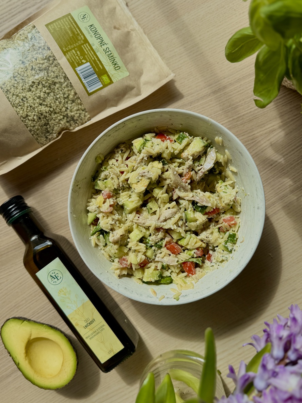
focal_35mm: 24
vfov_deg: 71.6
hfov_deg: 56.8
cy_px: 202
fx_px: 279
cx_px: 151
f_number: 1.78
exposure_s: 1/1980
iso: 80
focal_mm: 6.76
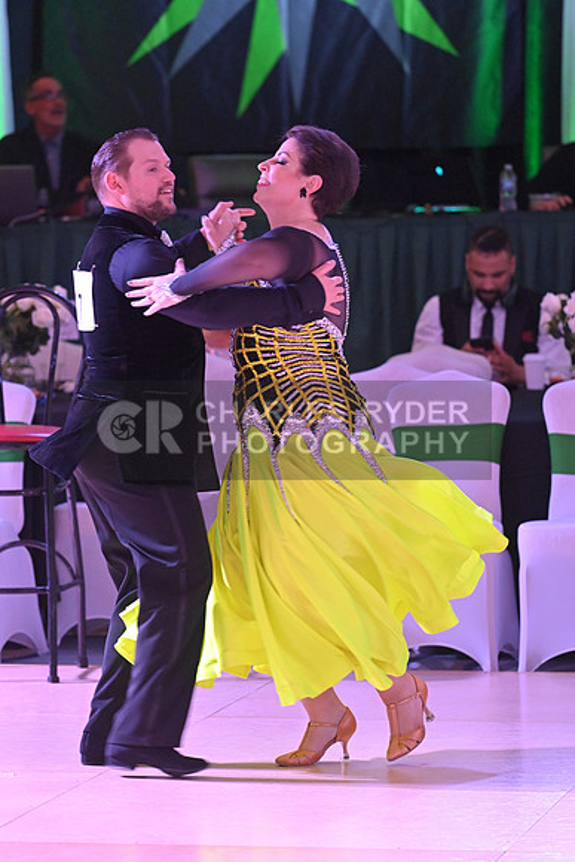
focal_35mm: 180
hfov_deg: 7.6
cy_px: 431
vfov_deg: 11.4
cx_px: 288
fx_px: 4310
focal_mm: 180
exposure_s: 1/320
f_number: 5
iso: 5000
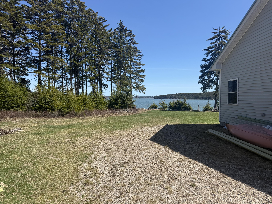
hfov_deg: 71.6
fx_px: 189
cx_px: 136
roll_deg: -1.1
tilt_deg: -1.4
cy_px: 102
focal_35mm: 24
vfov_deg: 56.8
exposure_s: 1/4167
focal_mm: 6.76
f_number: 1.78
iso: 80
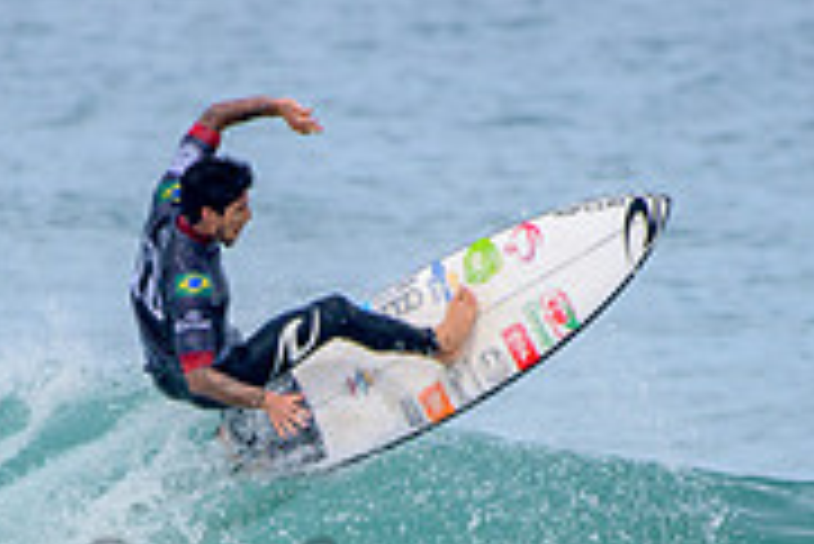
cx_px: 270
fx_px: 36251
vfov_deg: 0.9
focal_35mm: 1602
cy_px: 569
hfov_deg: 1.3
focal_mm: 500
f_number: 5.6
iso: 250
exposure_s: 1/2000
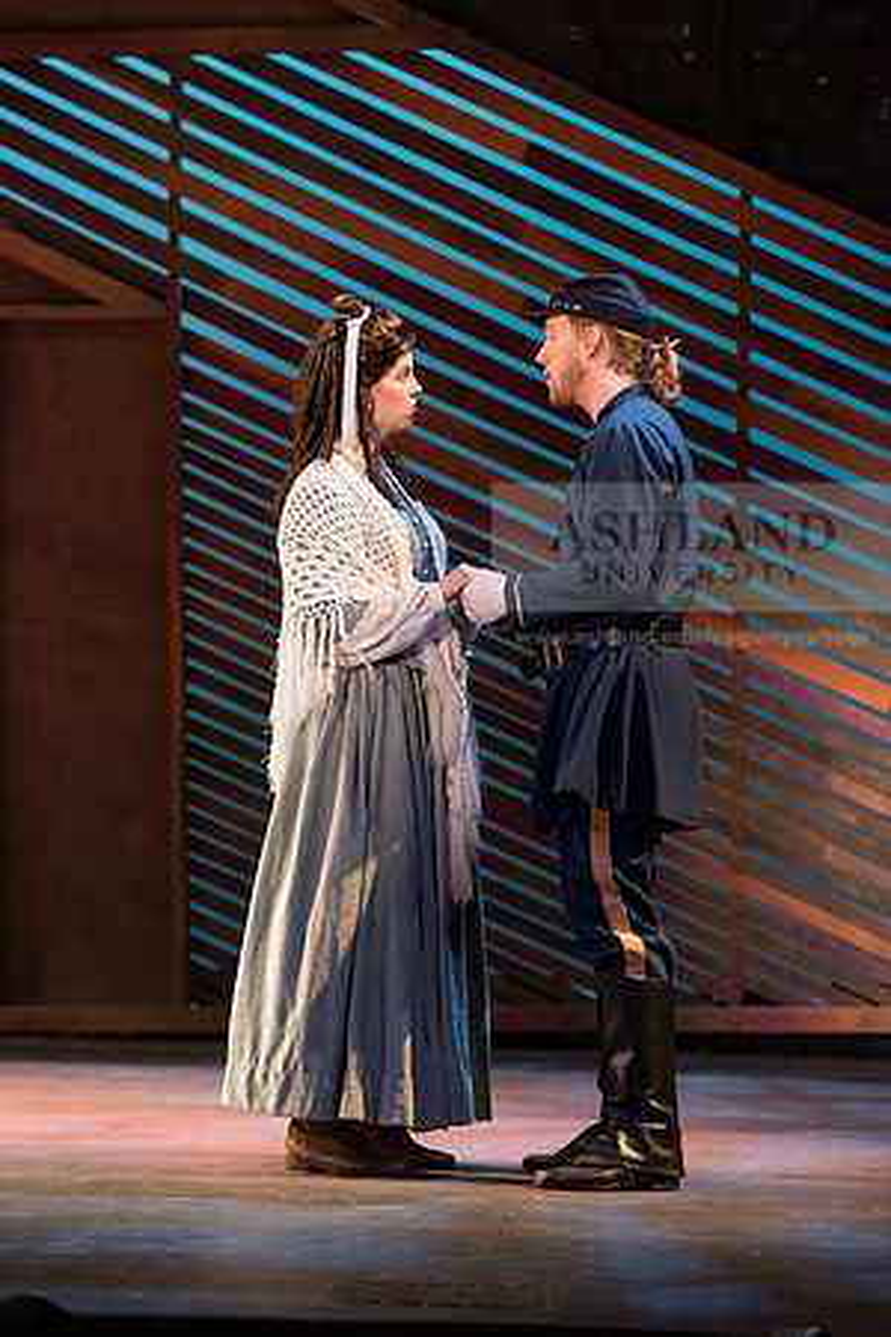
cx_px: 446
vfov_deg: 15.8
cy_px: 668
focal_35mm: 130
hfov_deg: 10.5
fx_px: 4826
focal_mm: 130
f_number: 4
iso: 5000
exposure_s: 1/320
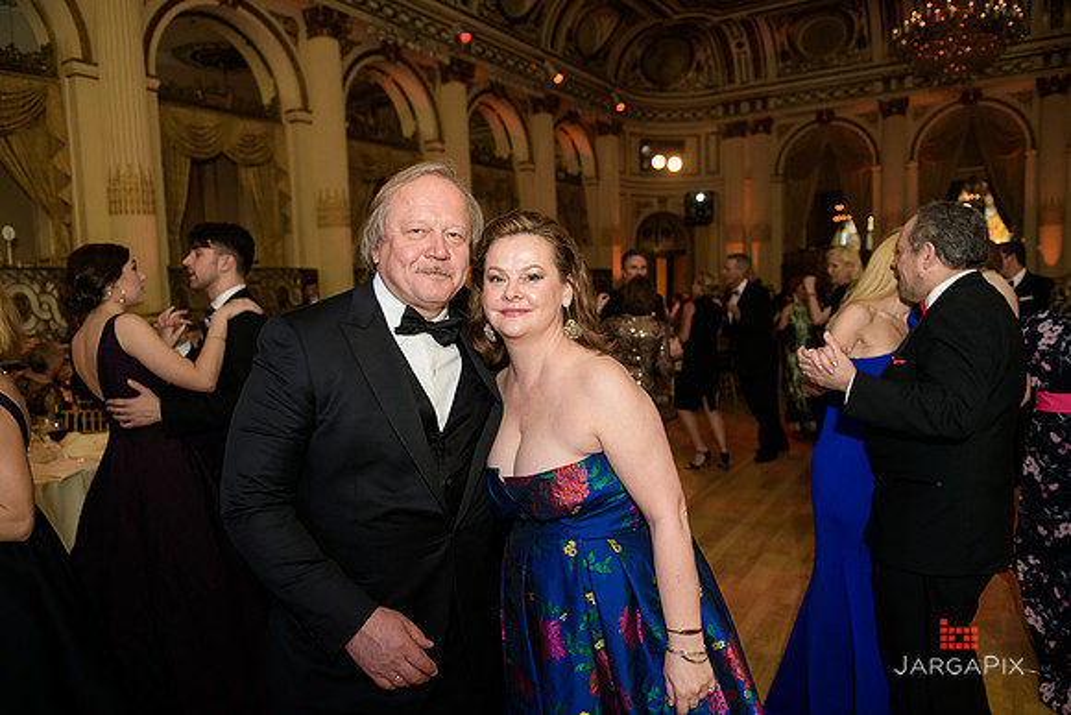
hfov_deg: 73.7
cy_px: 358
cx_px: 536
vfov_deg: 53.2
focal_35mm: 24
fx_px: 714
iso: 1600
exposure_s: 1/100
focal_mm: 24
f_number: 3.2
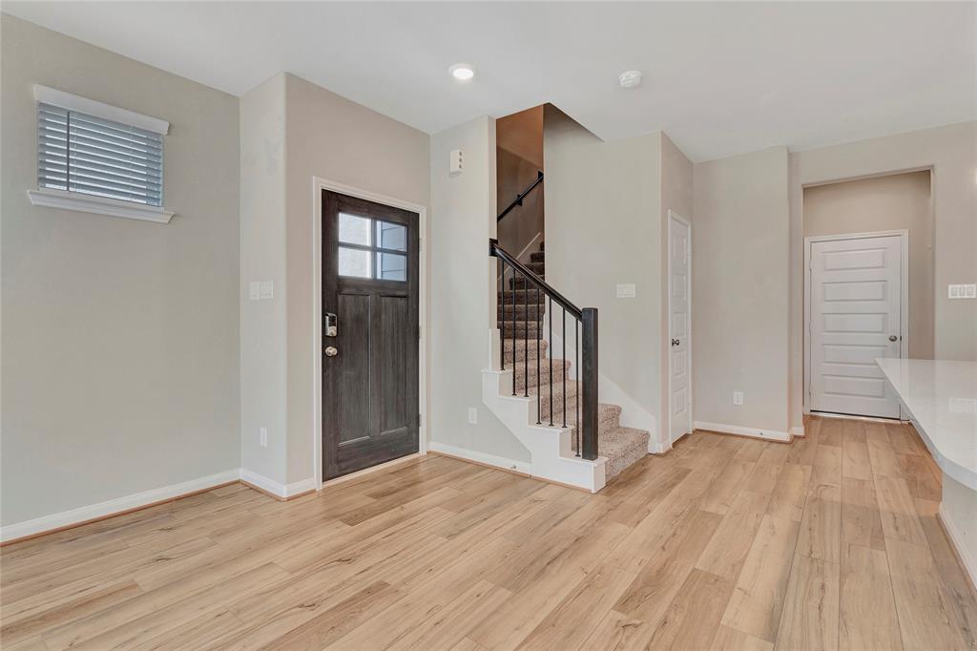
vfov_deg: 72.0
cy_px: 326
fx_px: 448
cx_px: 488
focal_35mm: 16
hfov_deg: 95.0
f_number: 7.1
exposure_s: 1/25
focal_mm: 11
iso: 200
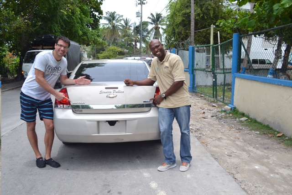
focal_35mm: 30
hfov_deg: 61.9
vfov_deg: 43.6
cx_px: 146
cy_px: 98
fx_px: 243
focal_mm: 20
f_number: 7.1
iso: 100
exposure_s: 1/200
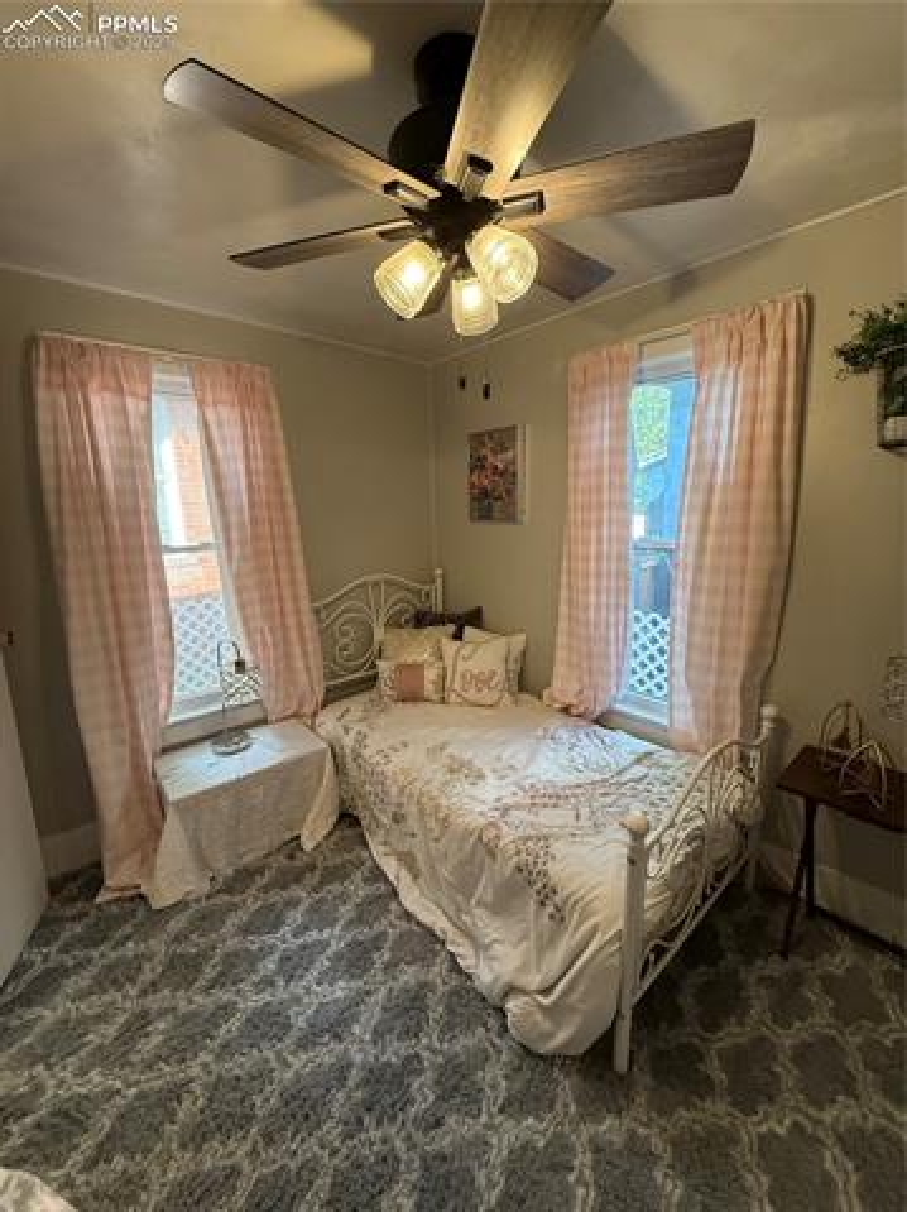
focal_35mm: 14
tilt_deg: -10.2
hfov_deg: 85.6
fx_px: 490
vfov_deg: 102.1
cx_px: 454
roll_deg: +1.6
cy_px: 606
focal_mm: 2.22
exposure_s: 1/120
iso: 320
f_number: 2.2
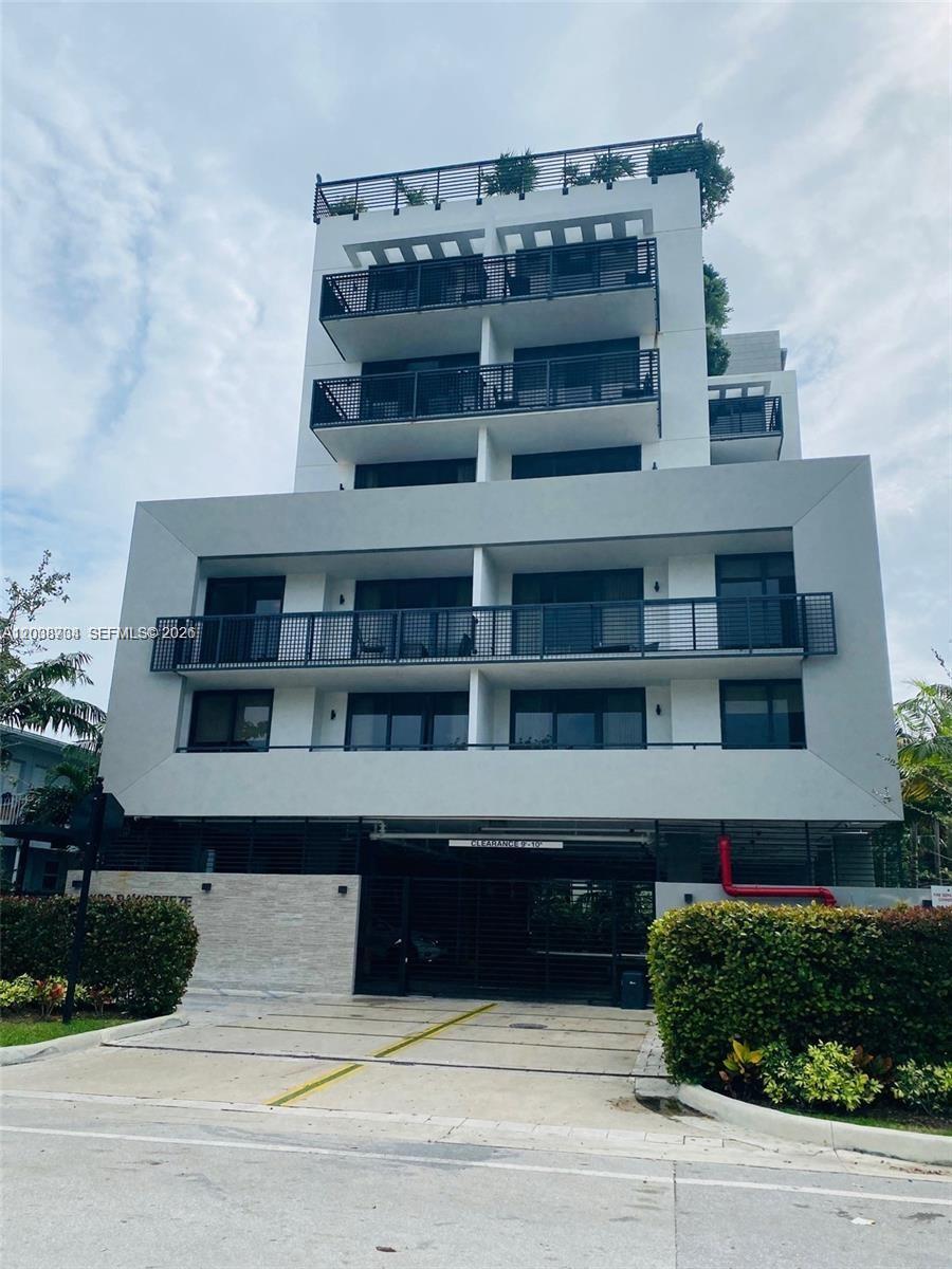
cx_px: 476
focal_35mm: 26
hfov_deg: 53.1
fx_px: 953
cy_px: 634
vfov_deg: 67.3
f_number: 1.8
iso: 32
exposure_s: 1/5236
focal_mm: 4.25
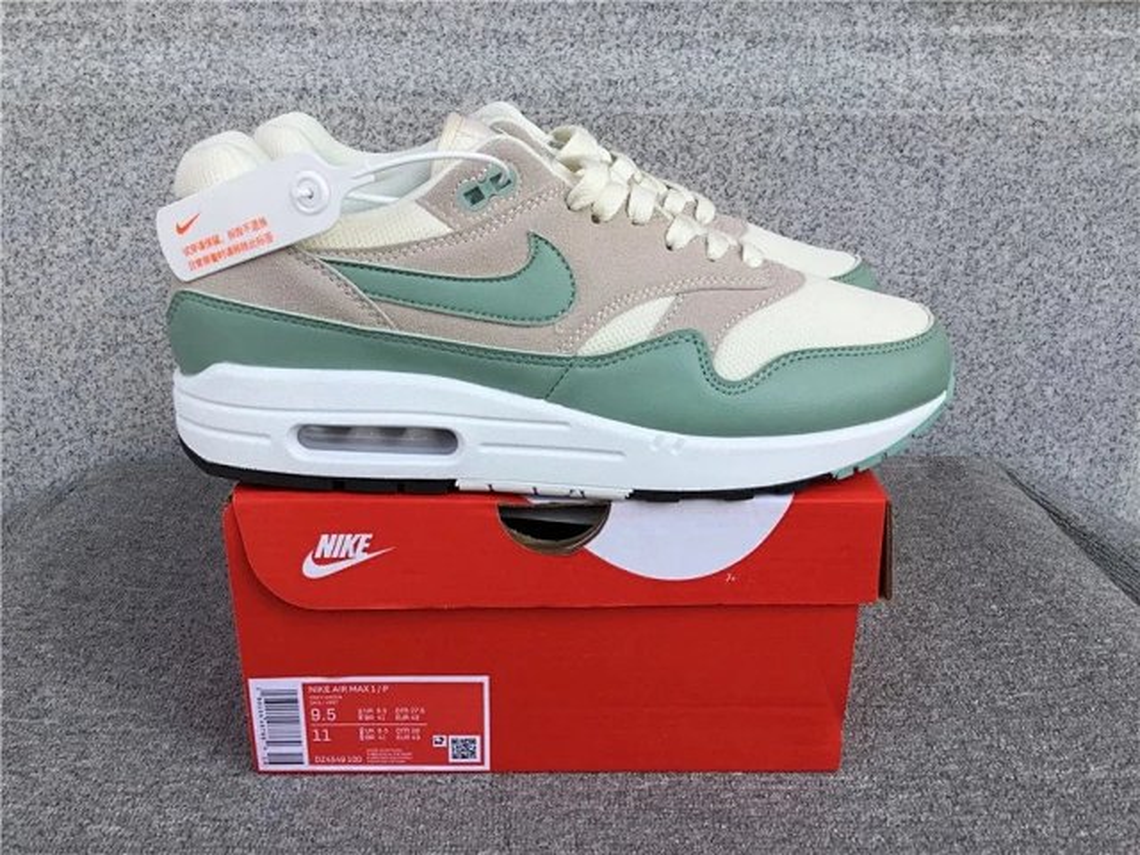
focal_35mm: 31
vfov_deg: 45.4
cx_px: 570
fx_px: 1021
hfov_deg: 58.4
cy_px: 428
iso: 25
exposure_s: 1/443
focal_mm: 3.3
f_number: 2.4
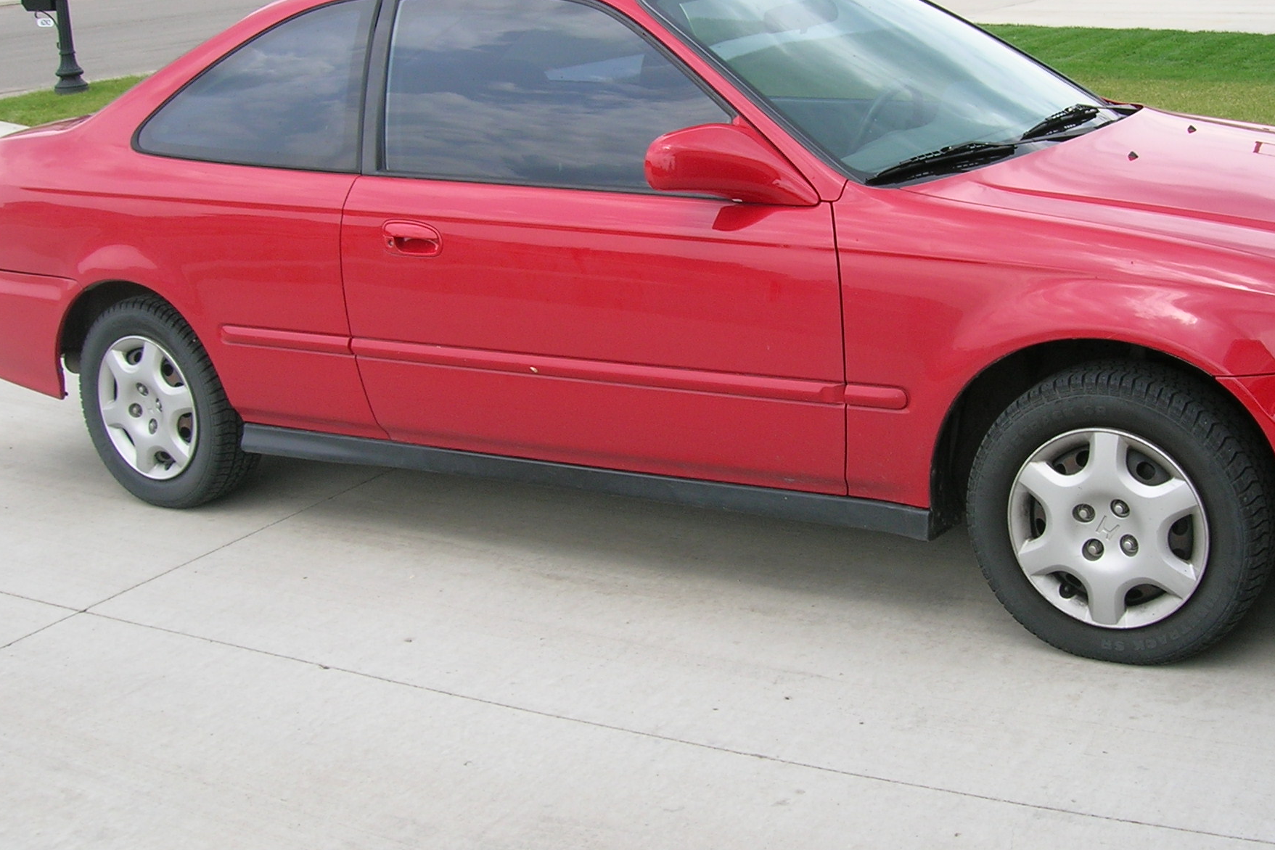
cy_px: 321
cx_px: 775
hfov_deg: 42.5
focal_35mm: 46
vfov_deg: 29.1
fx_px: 1629
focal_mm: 5.7
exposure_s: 1/162
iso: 50
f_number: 4.9
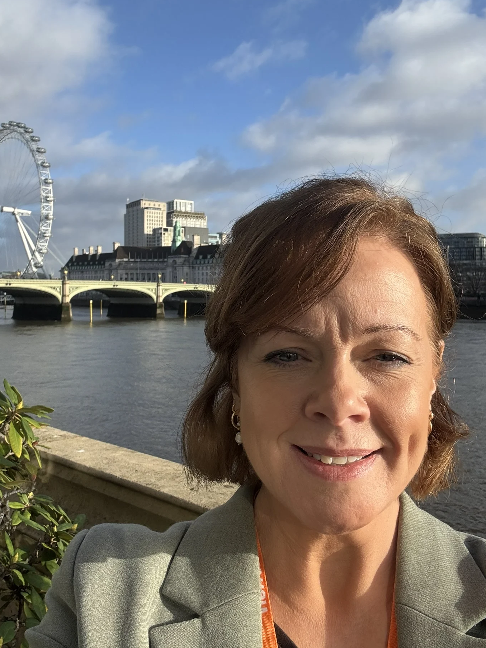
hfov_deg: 41.8
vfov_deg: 53.9
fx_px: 637
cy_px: 302
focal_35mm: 34
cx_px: 229
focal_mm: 2.69
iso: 25
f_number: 1.9
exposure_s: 1/1038
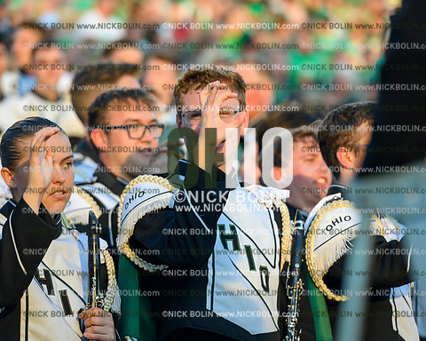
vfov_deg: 6.8
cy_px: 170
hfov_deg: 8.5
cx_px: 230
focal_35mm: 227
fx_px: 2862
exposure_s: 1/125
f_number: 4
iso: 160
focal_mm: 200
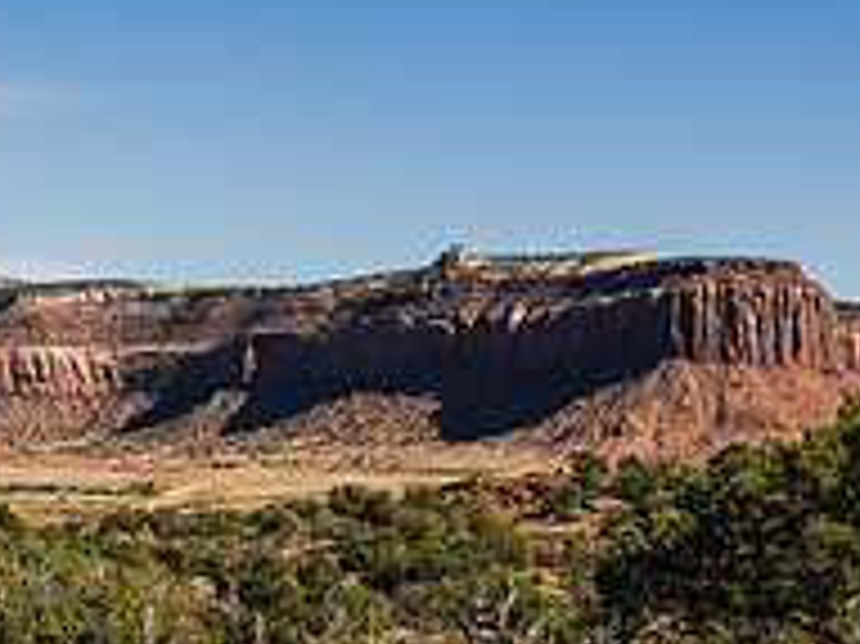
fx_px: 2657
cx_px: 369
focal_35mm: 107
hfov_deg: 18.4
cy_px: 684
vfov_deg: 13.6
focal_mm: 30
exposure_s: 1/1000
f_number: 5
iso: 100
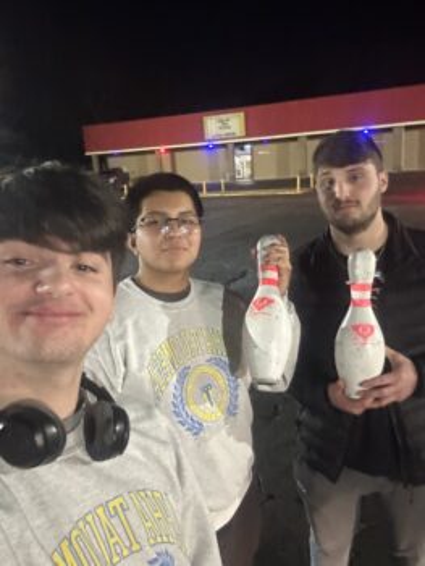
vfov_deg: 59.9
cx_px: 212
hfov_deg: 46.8
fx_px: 491
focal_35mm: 30
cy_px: 283
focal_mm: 2.69
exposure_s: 1/20
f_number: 1.9
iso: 640
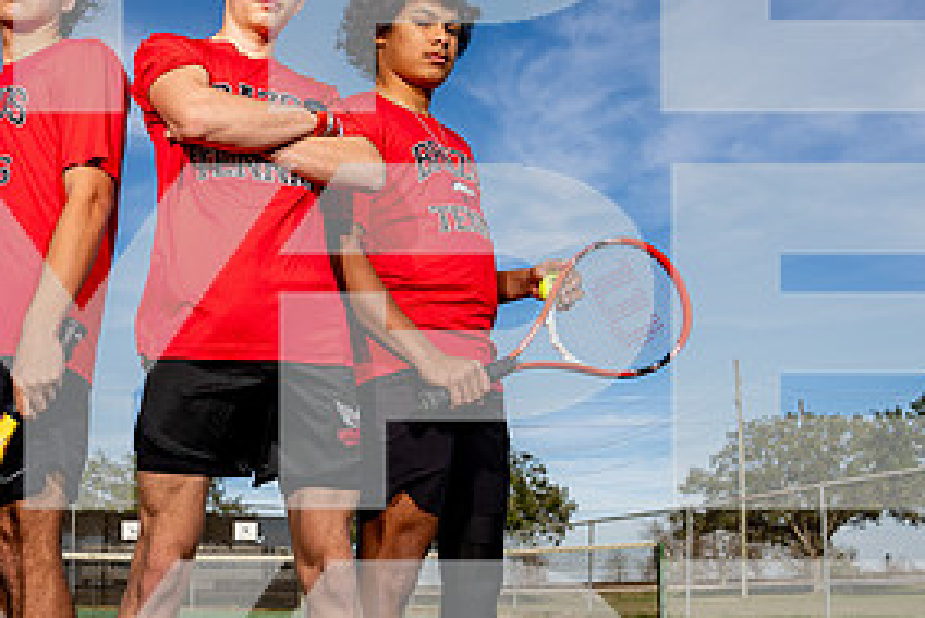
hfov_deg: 45.5
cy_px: 338
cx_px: 216
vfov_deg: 32.6
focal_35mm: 41
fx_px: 1054
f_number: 4
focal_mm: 20
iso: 100
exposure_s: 1/1250
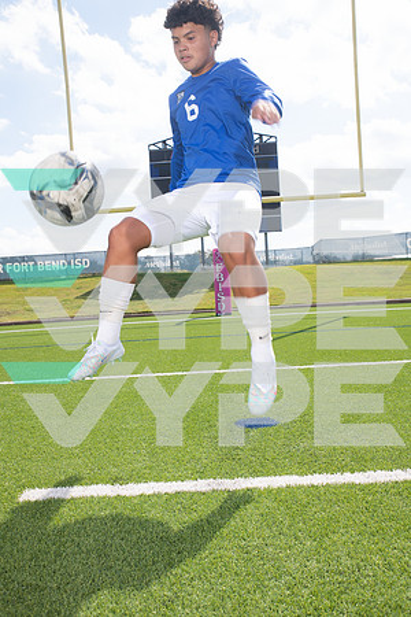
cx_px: 206
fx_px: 582
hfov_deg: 38.9
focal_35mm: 34
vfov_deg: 55.8
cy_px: 308
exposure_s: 1/320
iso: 125
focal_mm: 34
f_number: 7.1
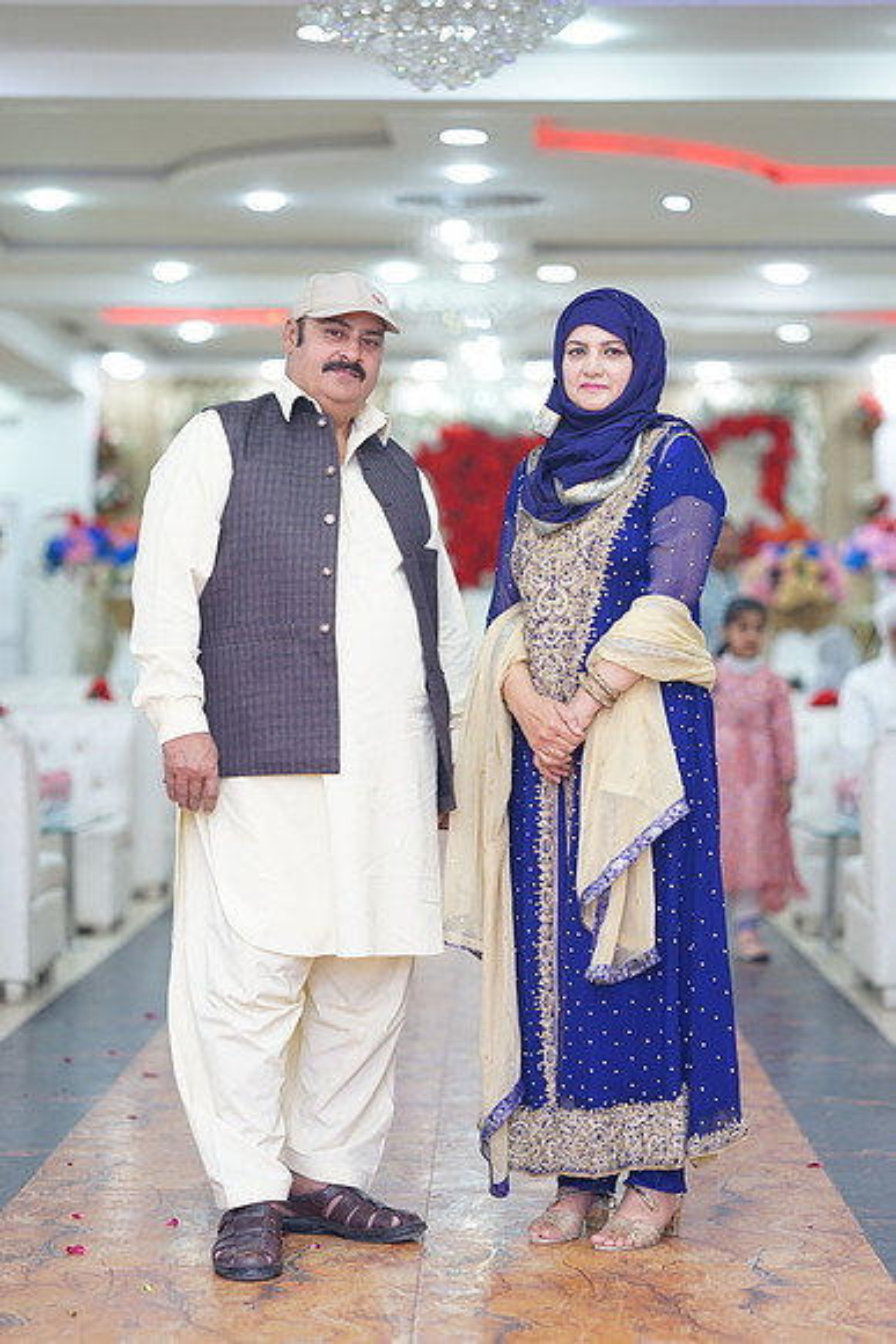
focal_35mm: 85
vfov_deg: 23.9
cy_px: 672
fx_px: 3171
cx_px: 448
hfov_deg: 16.1
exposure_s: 1/160
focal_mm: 85
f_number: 2
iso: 400
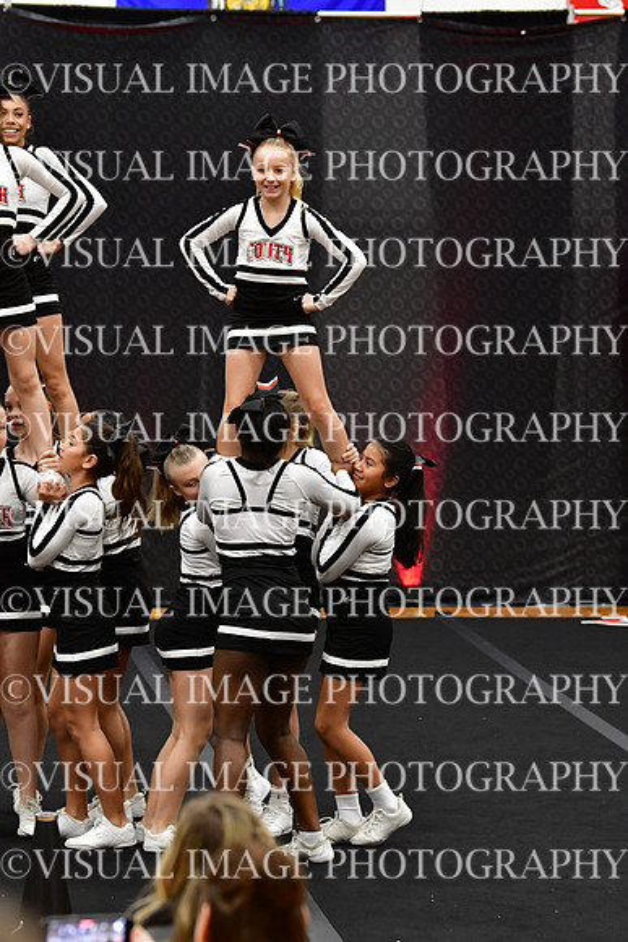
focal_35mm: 165
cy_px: 471
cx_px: 314
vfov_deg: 12.4
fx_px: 4315
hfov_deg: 8.3
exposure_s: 1/400
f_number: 4
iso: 4000
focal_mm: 110
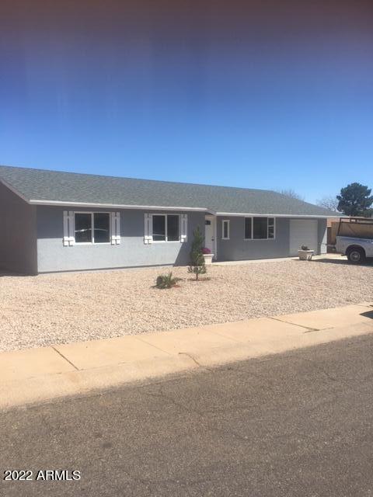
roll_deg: +0.2
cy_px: 248
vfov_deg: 61.7
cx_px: 186
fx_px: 417
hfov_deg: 48.2
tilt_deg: -2.8
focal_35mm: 29
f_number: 2.2
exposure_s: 1/1876
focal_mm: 4.15
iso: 25
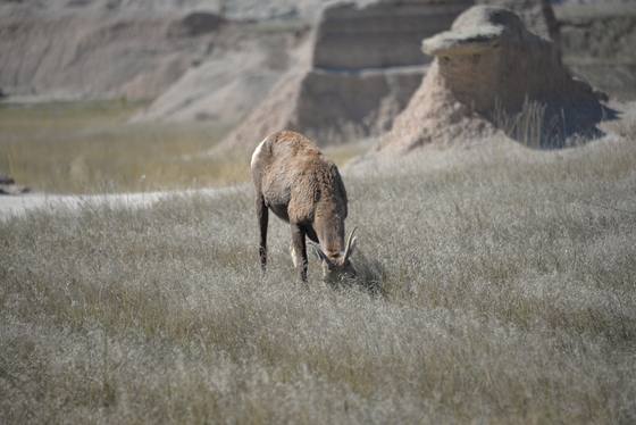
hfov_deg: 6.9
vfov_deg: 4.6
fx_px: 5302
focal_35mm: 300
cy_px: 212
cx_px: 318
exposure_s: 1/320
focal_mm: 300
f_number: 5.6
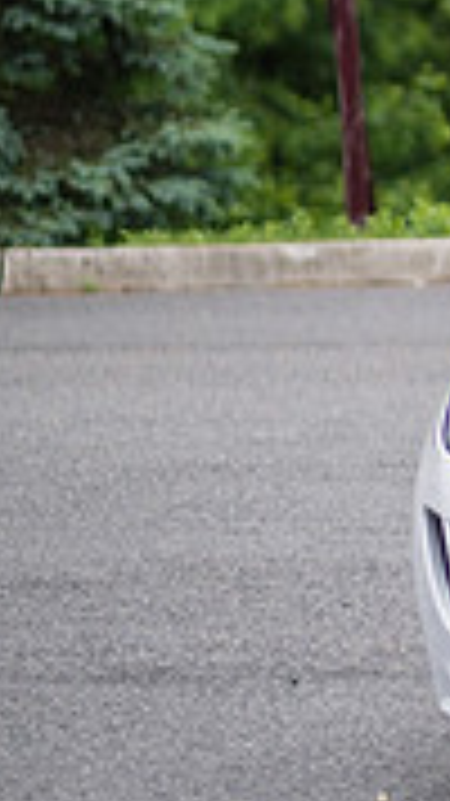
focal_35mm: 344
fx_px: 7304
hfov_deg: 3.5
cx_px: 1136
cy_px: -15
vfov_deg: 6.3
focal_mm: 56
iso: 160
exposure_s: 1/8000
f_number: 1.2
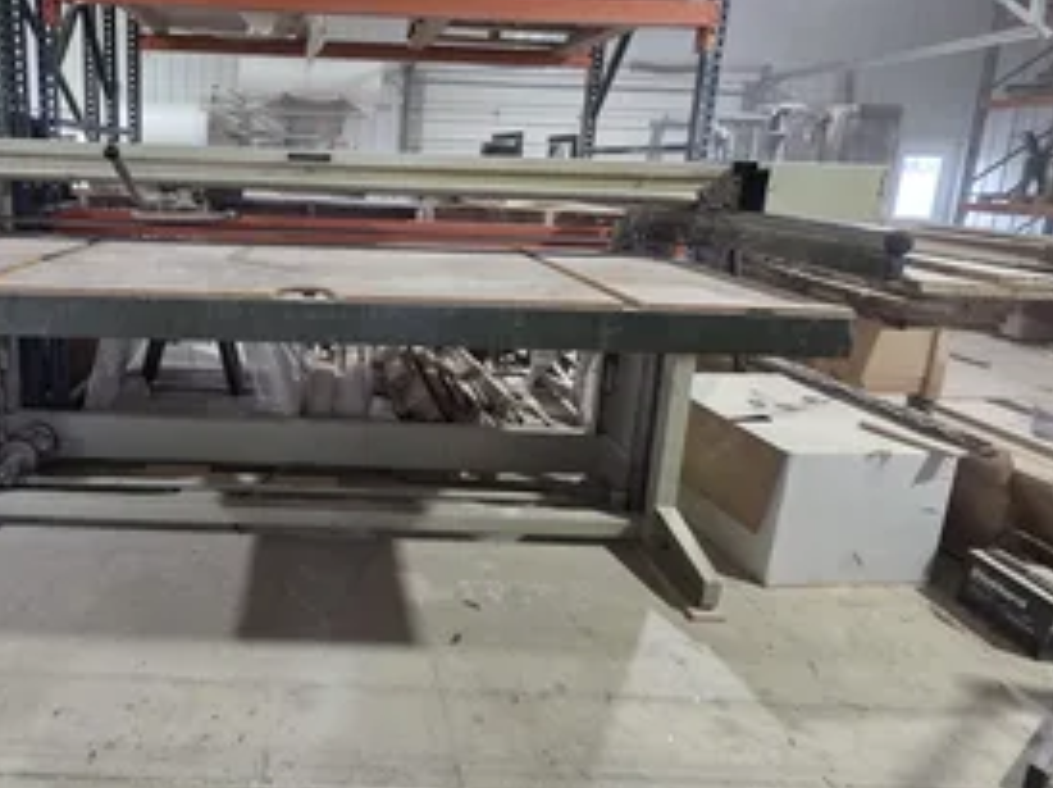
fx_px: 577
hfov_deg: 80.6
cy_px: 265
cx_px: 315
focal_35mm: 19
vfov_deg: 66.8
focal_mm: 2.2
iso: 160
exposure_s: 1/60
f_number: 1.9
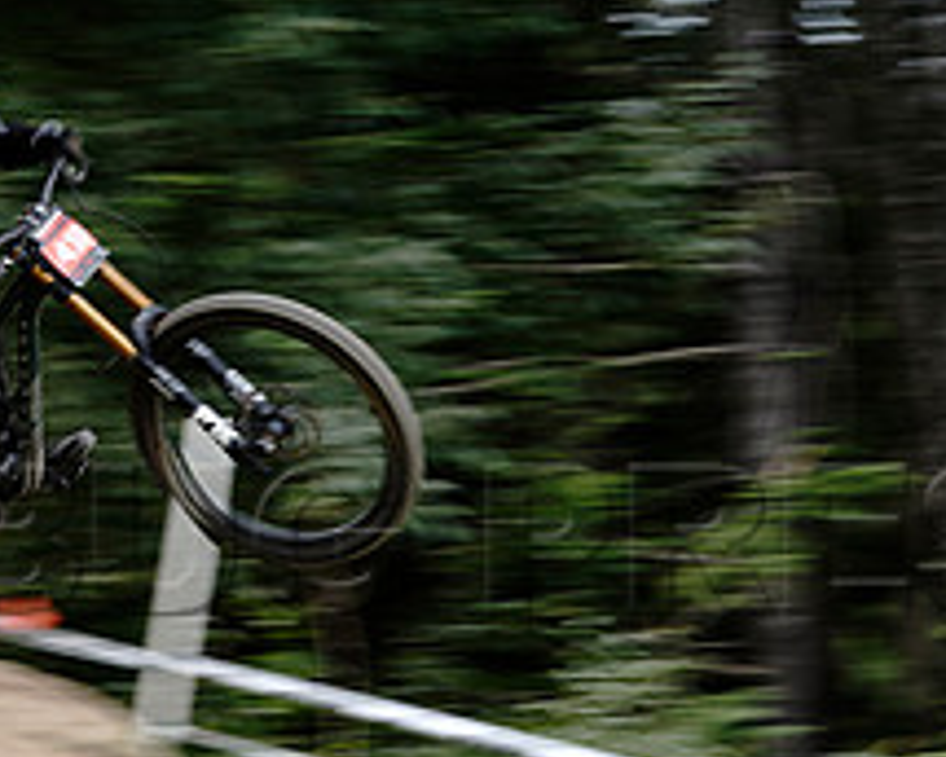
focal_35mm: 177
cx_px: 167
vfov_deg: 8.7
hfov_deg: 10.9
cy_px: 495
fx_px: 4956
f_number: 5.6
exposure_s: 1/60
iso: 50
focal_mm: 70
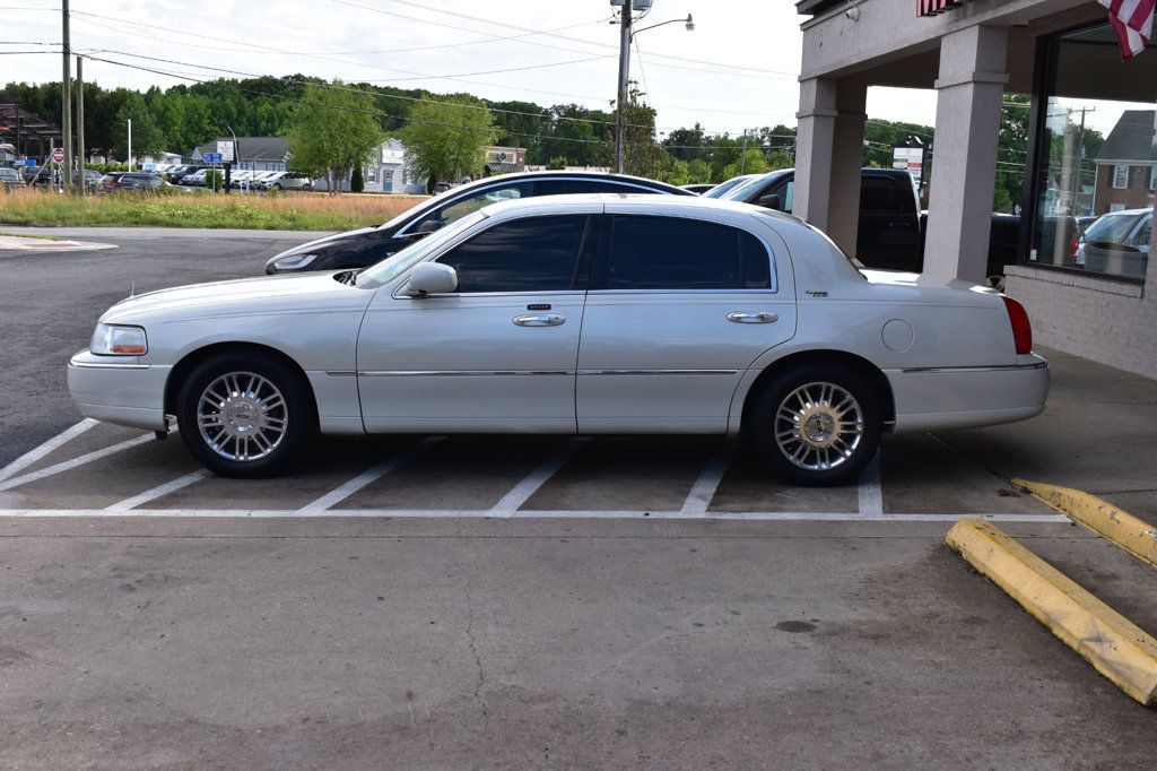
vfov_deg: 34.2
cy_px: 386
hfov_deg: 49.6
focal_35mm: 39
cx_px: 578
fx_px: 1253
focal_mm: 26
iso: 400
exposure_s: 1/320
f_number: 10
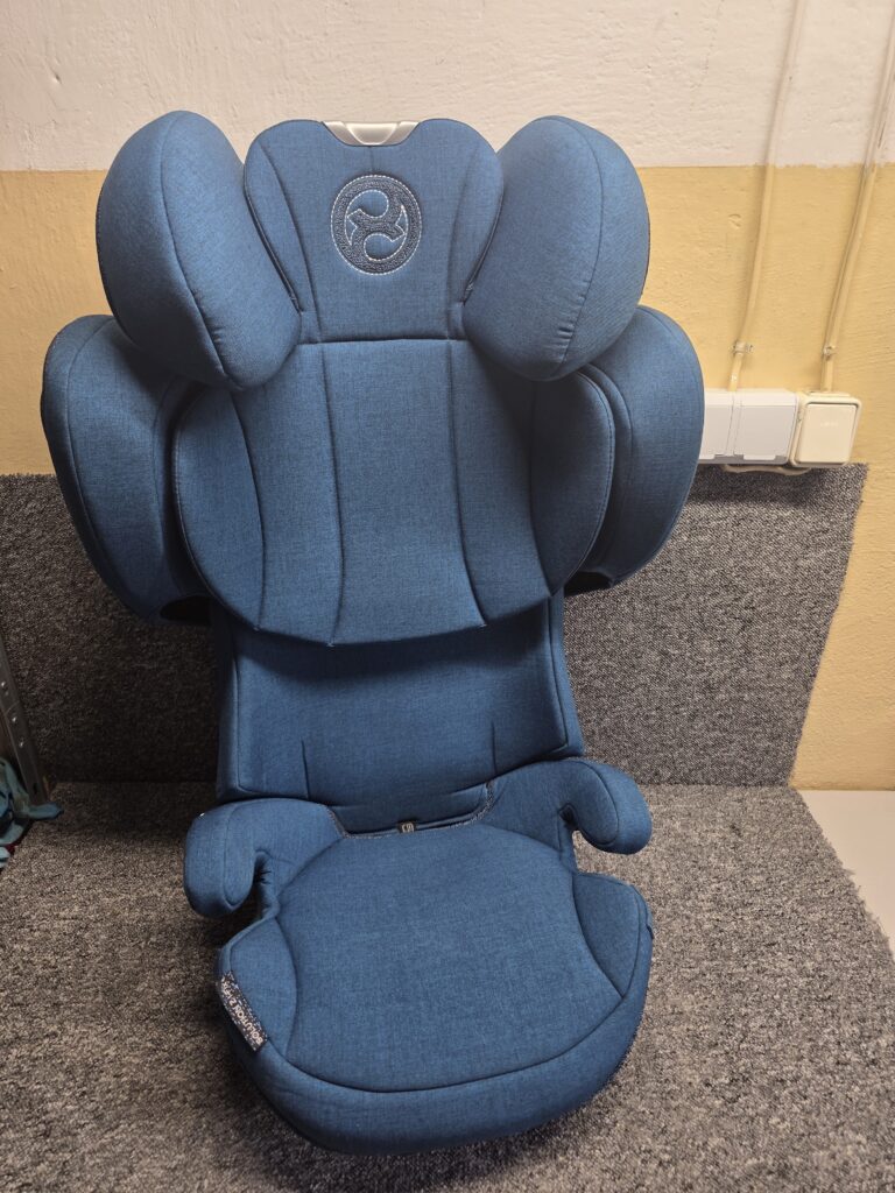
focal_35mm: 23
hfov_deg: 58.9
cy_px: 596
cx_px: 448
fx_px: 793
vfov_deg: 73.9
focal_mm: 6.3
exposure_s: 1/100
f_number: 1.7
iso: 80
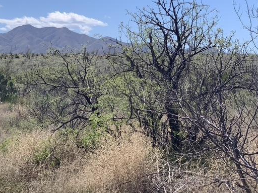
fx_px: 775
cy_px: 69
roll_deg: -0.9
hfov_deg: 18.7
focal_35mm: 104
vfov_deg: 14.2
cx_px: 38
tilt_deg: +1.7
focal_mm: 6
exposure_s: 1/1370
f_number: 2.4
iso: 16
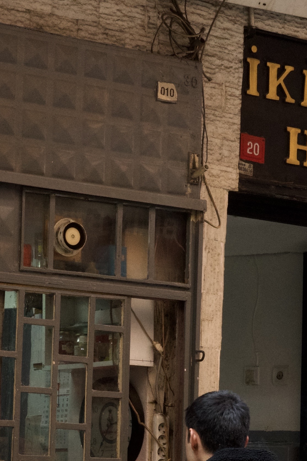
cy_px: 294
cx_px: 137
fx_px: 1842
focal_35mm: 144
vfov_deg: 14.2
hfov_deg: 9.5
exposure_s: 1/60
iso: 1600
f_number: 11
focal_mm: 26
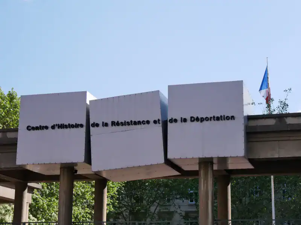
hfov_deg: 26.3
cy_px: 112
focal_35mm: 74
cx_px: 150
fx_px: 643
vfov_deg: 19.9
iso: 800
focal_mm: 37
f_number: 4.6
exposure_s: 1/4000
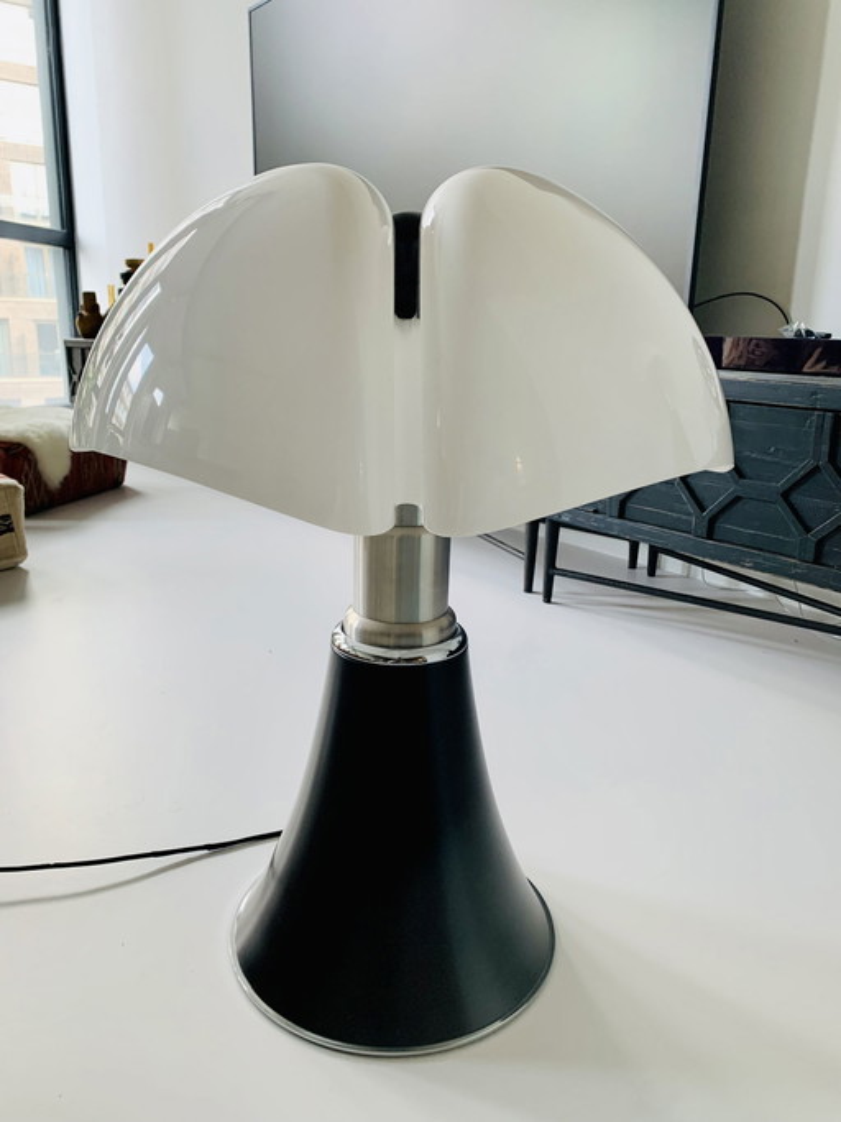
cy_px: 561
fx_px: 842
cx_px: 420
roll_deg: -1.0
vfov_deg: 67.3
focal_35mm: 26
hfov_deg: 53.0
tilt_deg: -15.0
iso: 100
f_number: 1.8
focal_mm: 4.25
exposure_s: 1/60
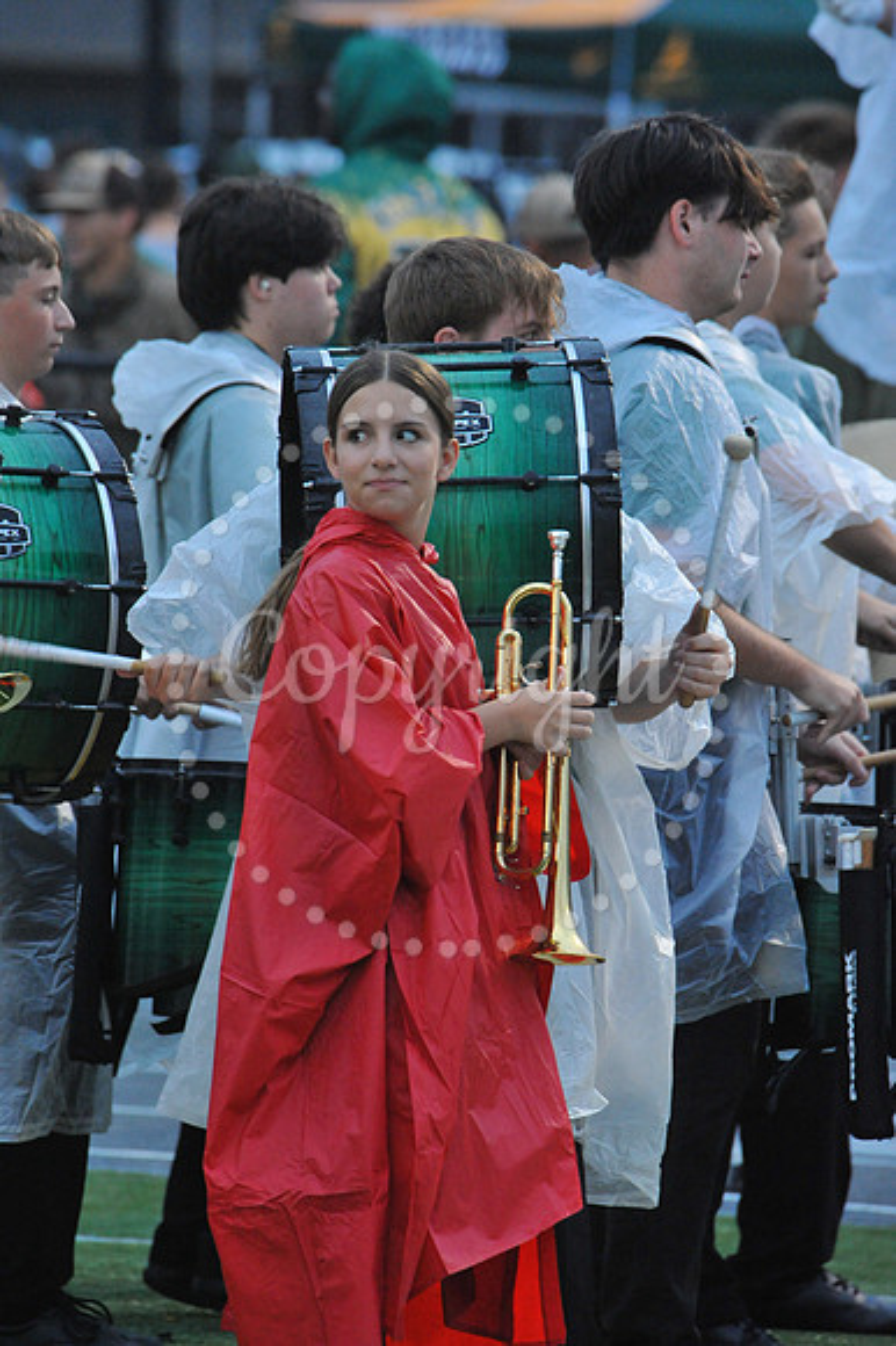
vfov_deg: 3.4
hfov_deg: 2.3
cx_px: 448
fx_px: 22425
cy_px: 673
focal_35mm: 600
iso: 5000
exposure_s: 1/160
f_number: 13
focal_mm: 600
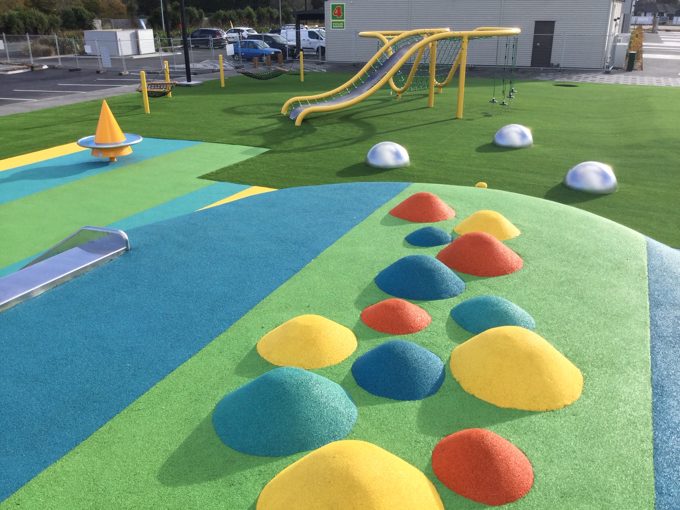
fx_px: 609
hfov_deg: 58.4
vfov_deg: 45.4
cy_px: 255
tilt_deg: -22.7
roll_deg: -0.8
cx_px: 340
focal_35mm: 31
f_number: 2.4
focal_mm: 3.3
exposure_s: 1/612
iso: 25
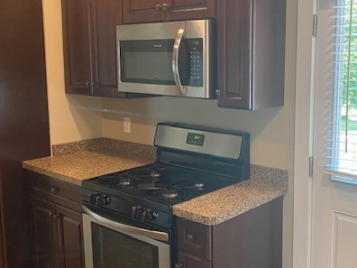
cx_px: 233
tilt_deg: -8.8
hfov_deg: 44.3
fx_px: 433
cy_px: 126
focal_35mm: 42
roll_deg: +0.2
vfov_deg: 34.3
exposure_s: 1/60
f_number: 1.8
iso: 80
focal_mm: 4.25
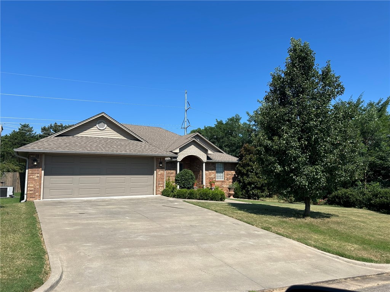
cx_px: 195
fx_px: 293
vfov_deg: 53.1
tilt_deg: +5.5
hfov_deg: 67.3
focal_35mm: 26
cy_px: 146
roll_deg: +0.5
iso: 50
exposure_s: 1/4115
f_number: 1.5
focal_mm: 5.7
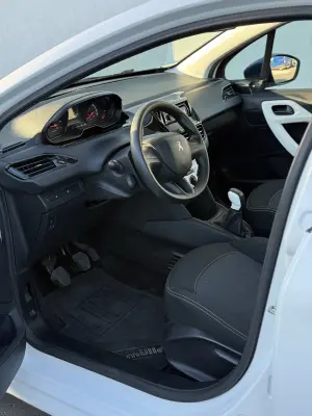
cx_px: 156
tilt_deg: -22.5
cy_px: 208
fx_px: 577
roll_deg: +1.4
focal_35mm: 48
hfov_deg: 30.3
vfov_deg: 39.7
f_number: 1.78
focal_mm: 6.76
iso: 200
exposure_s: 1/142
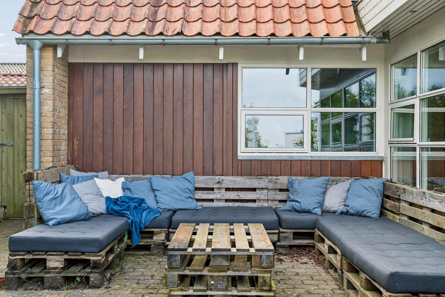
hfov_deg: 47.4
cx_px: 222
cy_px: 148
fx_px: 507
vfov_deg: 32.6
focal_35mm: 41
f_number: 5
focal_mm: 41
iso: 640
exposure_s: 1/800
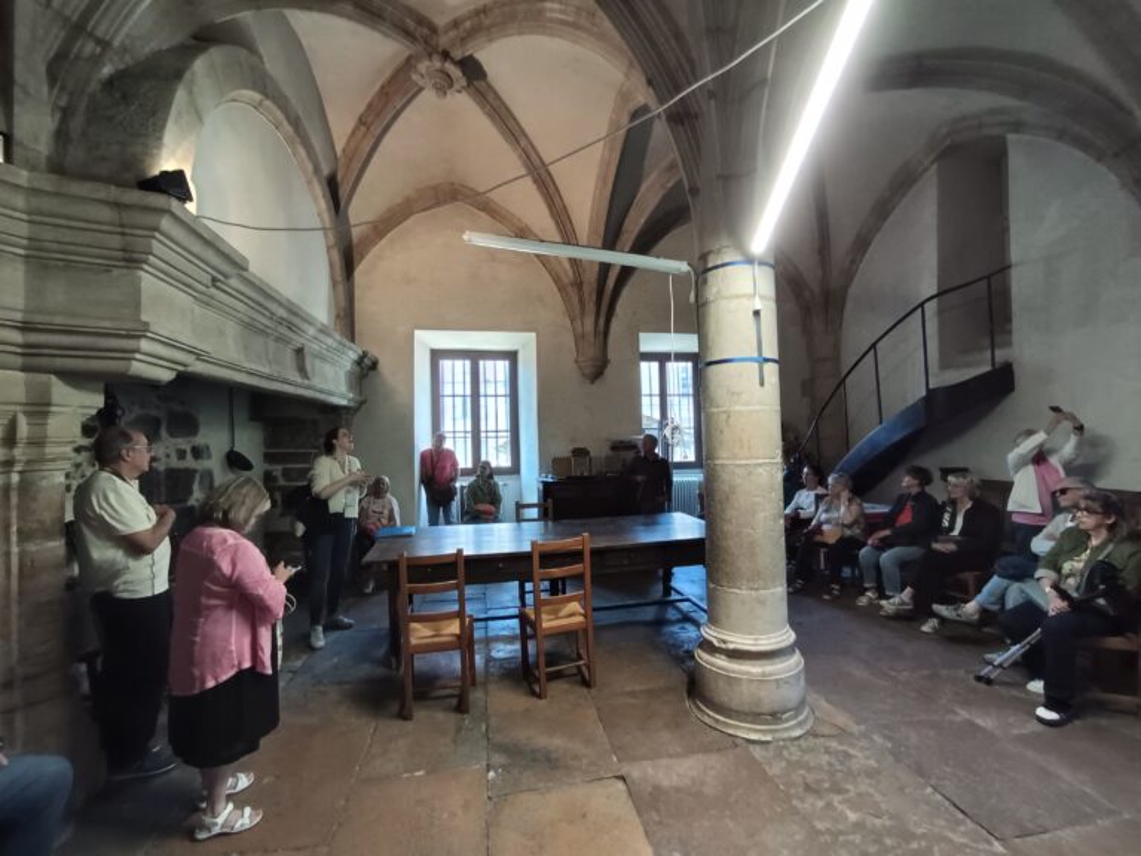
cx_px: 570
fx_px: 494
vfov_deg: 81.7
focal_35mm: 15
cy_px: 428
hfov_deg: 98.2
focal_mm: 1.65
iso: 366
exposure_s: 1/33.3
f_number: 2.2
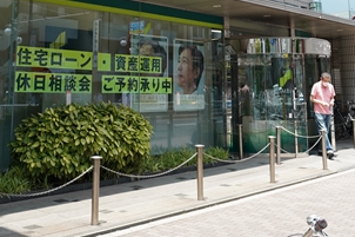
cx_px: 163
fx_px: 522
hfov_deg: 37.5
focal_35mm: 53
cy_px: -28
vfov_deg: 23.8
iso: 100
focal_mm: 20
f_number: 4
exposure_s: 1/400
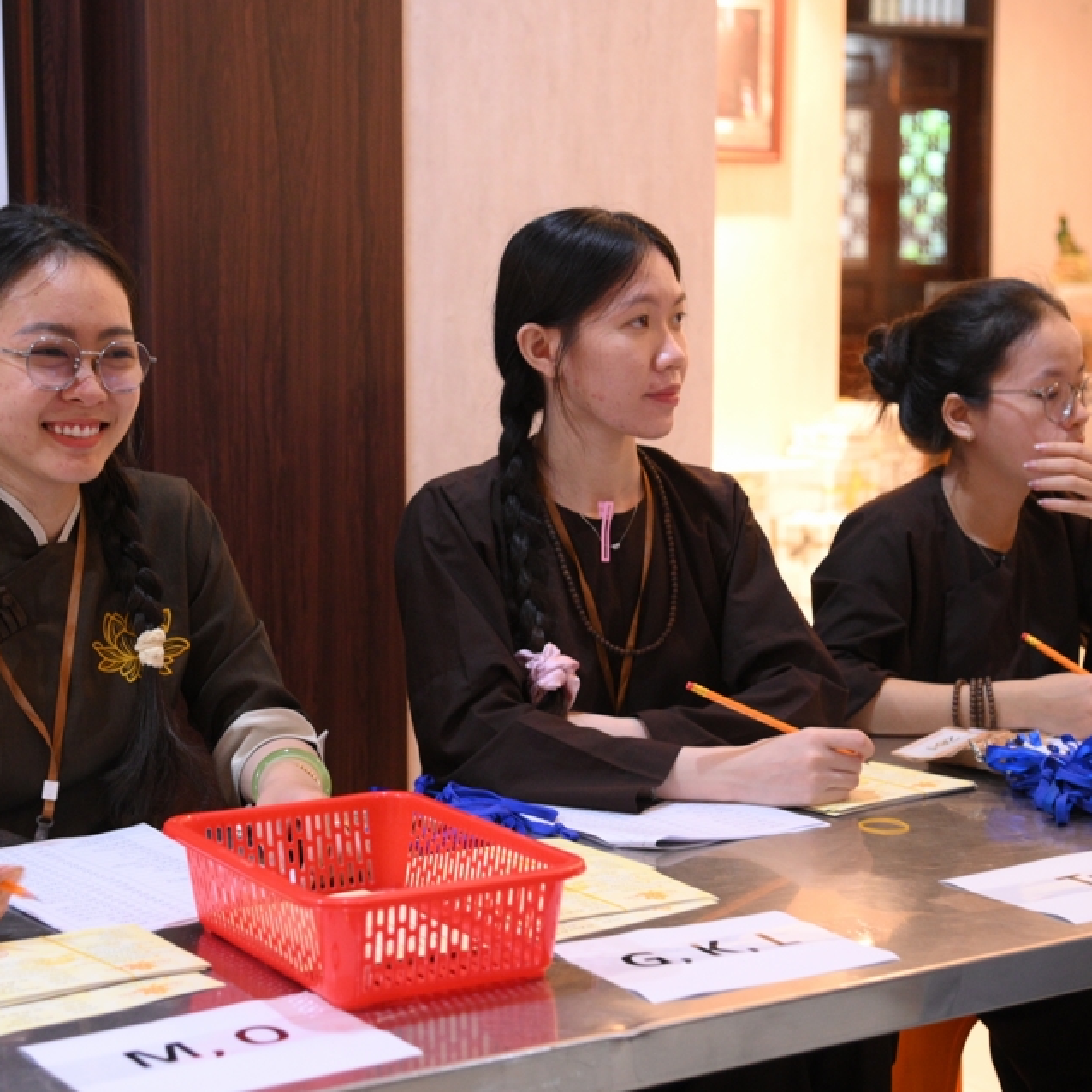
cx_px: 437
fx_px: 2320
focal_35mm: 65
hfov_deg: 26.4
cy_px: 549
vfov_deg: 26.5
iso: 4000
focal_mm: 50
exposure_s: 1/60
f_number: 4
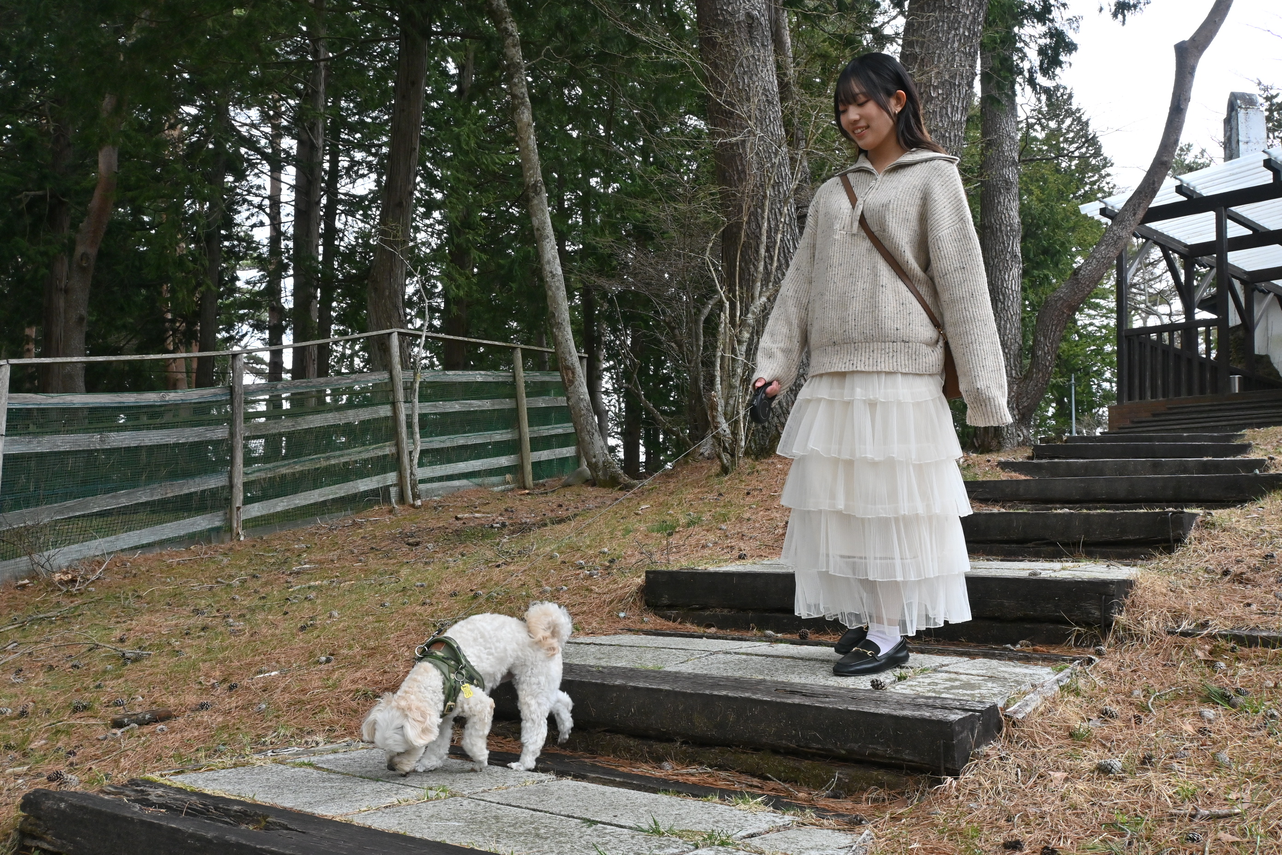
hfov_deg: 55.1
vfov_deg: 38.4
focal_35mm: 34
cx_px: 641
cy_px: 428
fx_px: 1228
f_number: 9
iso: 800
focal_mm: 23
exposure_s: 1/320
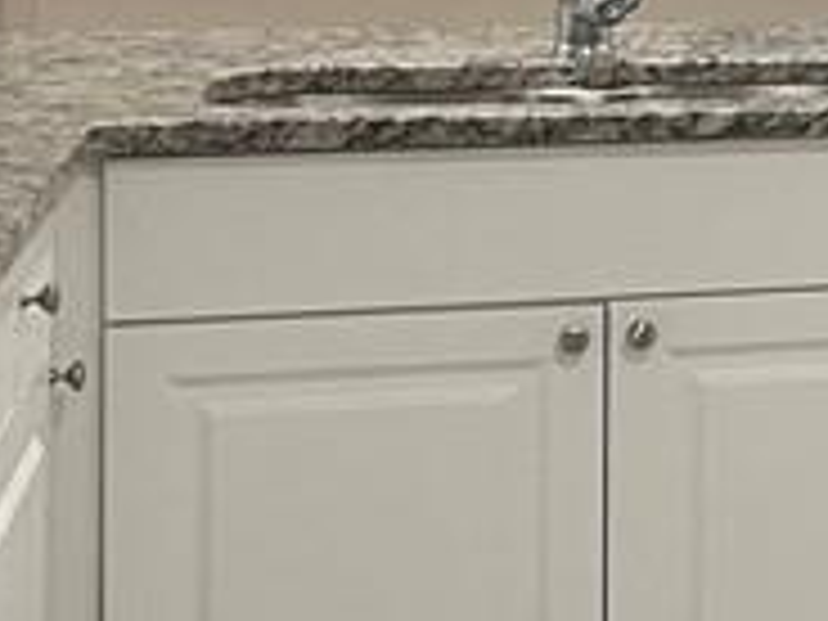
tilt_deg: -2.8
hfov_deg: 11.4
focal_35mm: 145
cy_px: -130
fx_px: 3468
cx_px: 1958
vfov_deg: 10.1
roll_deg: -2.0
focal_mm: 5.7
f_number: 1.5
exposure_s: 1/60
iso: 125
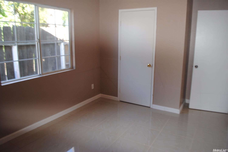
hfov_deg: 67.3
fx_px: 171
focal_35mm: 27
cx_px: 114
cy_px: 76
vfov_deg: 48.0
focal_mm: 18
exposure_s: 1/60
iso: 200
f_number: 3.5
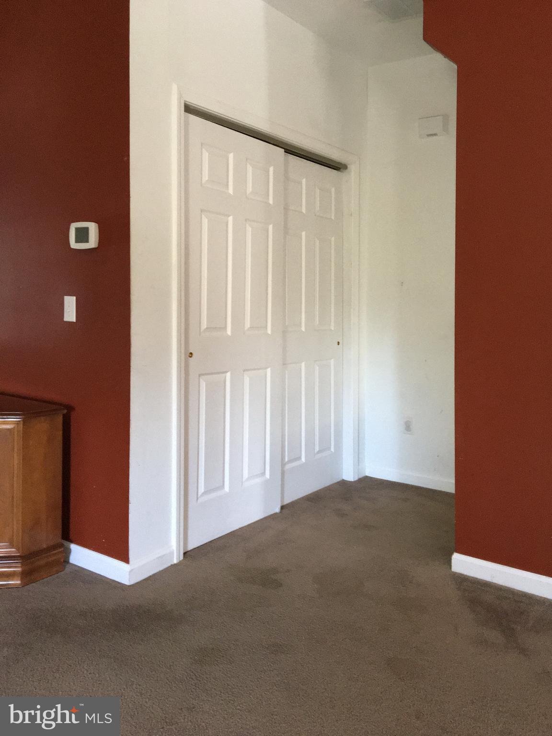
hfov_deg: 48.2
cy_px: 368
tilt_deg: -3.9
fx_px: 617
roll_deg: -1.9
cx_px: 276
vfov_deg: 61.7
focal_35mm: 29
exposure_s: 1/33
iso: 250
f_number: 2.2
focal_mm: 4.15
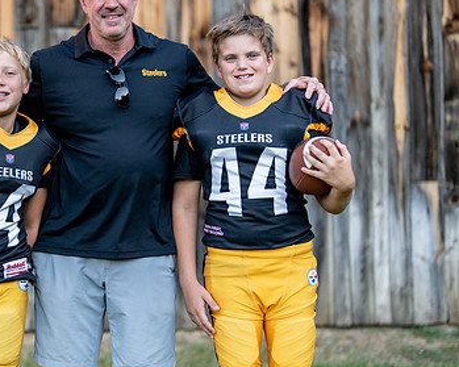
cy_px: 177
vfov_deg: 17.5
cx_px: 90
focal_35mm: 88
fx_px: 1195
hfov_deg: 21.5
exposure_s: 1/1250
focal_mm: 50
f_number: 1.2
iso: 100
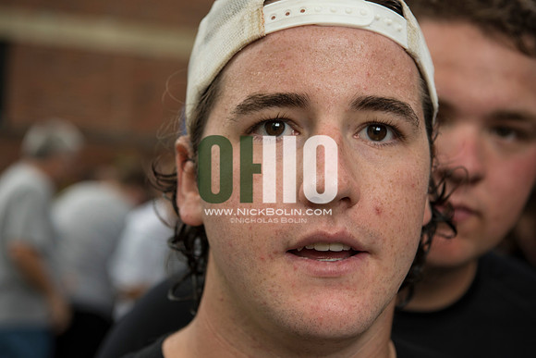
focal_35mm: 70
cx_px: 268
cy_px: 179
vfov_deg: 19.5
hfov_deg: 28.8
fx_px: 1042
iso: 640
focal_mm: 70
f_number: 5.6
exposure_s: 1/160
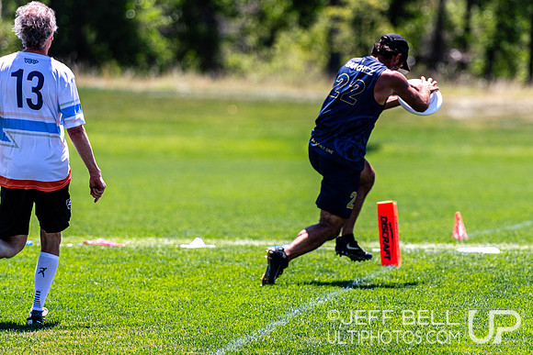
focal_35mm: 375
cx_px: 333
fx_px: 5560
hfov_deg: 5.5
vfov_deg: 3.7
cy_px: 195
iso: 100
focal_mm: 200
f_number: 2.8
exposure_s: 1/1250
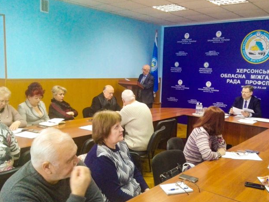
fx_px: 272
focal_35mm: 35
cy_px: 106
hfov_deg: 52.5
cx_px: 152
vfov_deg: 40.7
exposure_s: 1/33
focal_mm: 3.68
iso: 480
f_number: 2
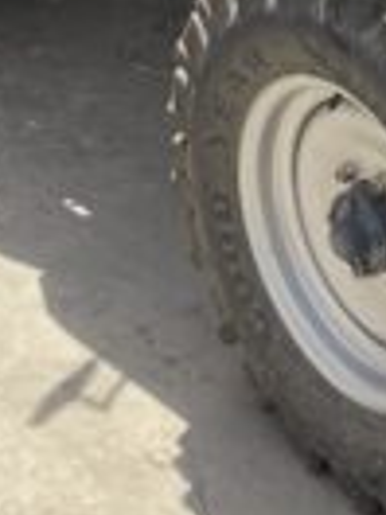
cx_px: 413
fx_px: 1695
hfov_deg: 12.8
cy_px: -394
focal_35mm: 114
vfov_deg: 15.1
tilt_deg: -9.3
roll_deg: +0.2
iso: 32
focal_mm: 5.1
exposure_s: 1/1003
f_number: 1.6
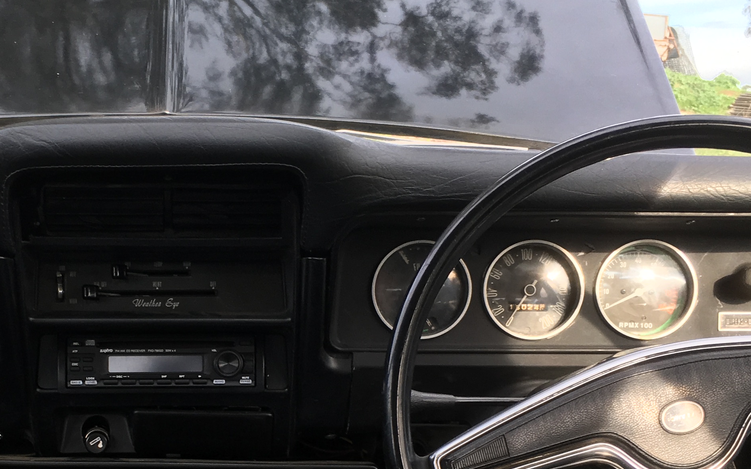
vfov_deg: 19.4
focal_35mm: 66
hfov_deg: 30.6
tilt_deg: -8.0
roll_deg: +2.5
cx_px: 190
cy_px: 397
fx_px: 1351
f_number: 2.2
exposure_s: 1/100
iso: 32
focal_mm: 4.15
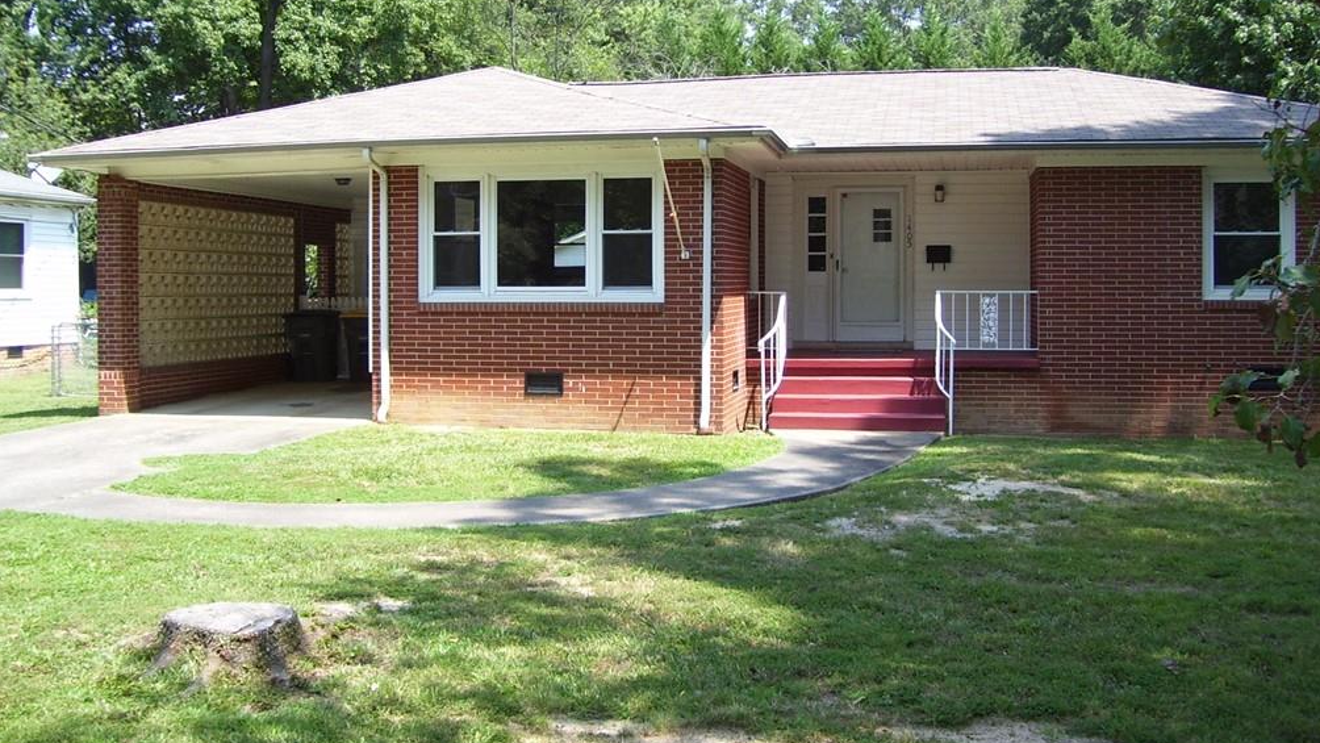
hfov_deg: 50.5
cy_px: 318
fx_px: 1400
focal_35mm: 40
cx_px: 651
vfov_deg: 29.7
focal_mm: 6
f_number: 2.7
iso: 80
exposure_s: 1/500
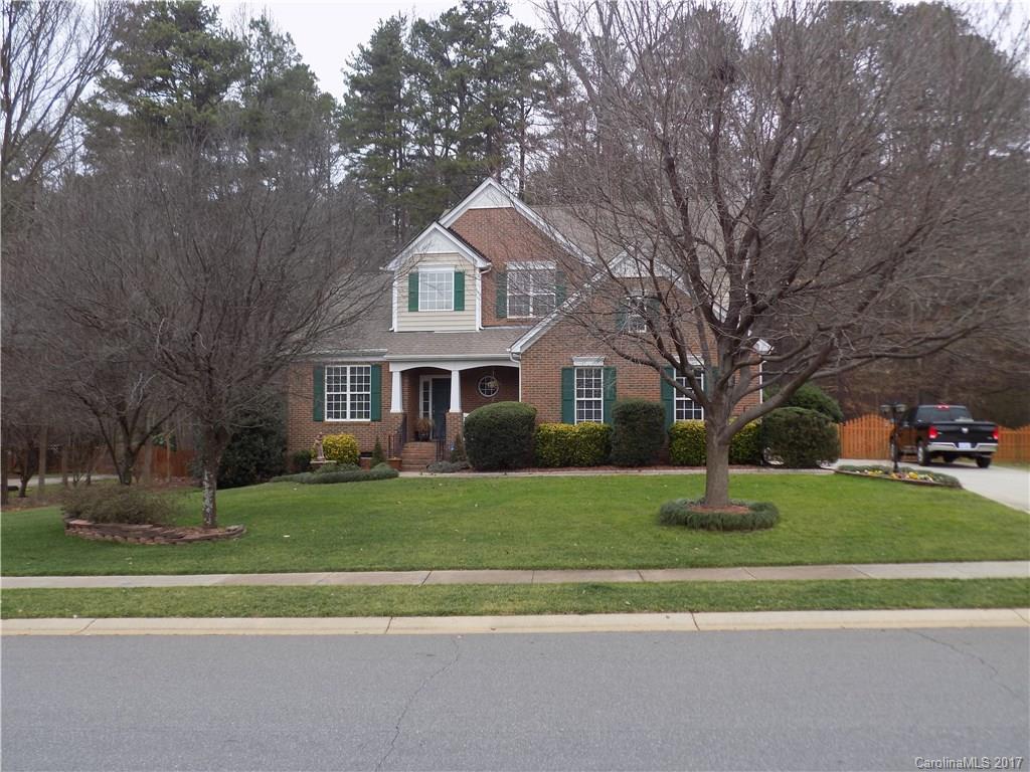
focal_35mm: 30
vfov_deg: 46.8
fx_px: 893
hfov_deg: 60.0
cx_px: 515
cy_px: 386
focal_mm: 5.3
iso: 80
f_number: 3.3
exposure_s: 1/80
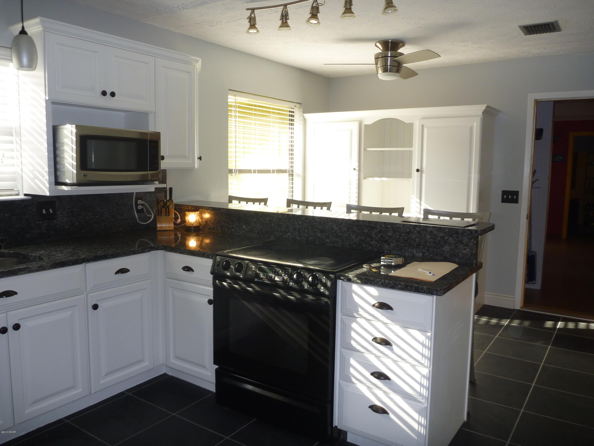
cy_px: 223
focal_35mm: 28
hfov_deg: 63.4
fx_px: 480
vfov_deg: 49.7
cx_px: 297
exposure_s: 1/40
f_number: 3.3
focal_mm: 4.9
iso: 100
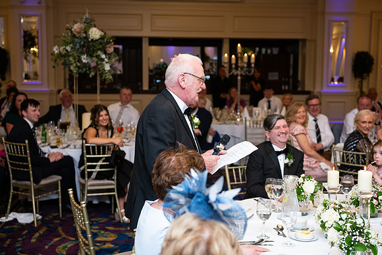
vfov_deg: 26.0
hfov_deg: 38.2
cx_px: 191
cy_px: 128
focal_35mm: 52
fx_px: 552
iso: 800
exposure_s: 1/160
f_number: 3.5
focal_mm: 52
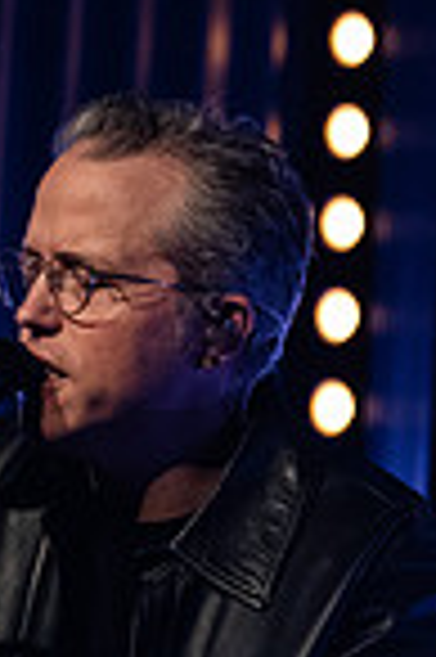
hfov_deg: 2.0
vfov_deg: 3.0
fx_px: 12327
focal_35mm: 677
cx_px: -76
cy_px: 666
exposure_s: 1/125
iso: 2500
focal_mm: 220
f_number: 5.3
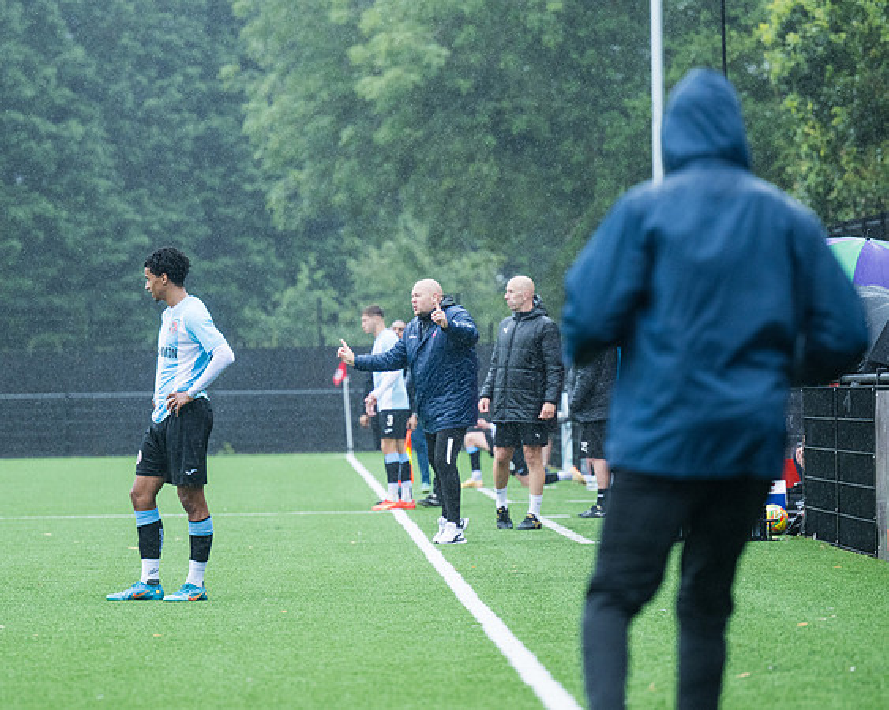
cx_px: 416
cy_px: 306
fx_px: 5994
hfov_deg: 8.5
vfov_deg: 6.8
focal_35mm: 228
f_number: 4
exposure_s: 1/1600
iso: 1000
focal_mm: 175
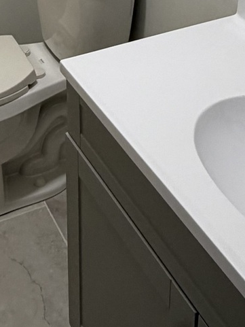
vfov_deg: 25.3
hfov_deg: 21.8
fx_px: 632
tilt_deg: -18.0
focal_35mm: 67
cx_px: 70
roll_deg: +1.4
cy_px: -88
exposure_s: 1/120
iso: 200
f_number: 2.2
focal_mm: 2.22
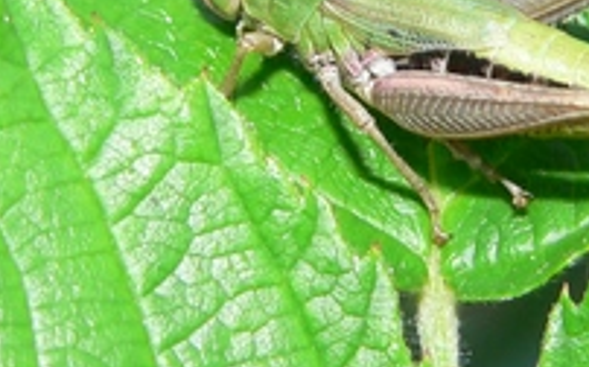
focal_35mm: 322
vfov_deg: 4.1
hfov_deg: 6.5
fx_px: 5166
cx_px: 329
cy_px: 76
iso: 100
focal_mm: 16.1
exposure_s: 1/60
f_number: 4
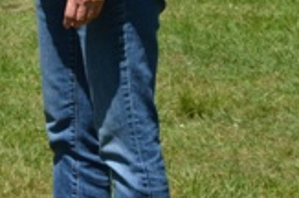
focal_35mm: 483
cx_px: -255
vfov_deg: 2.8
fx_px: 4004
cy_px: -136
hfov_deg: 4.2
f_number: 8
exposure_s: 1/250
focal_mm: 82
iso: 110
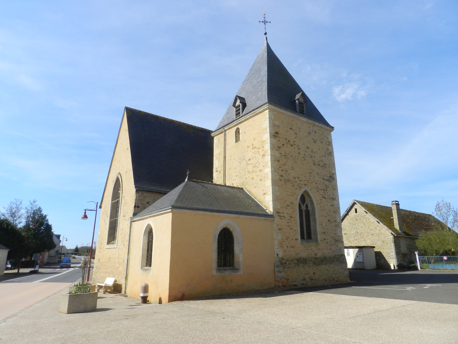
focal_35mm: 23
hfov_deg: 73.9
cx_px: 229
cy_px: 172
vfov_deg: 58.9
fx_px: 304
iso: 160
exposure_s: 1/800
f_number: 4.5
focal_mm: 4
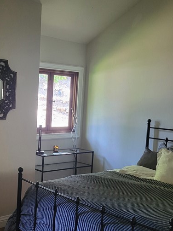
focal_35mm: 49
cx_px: 28
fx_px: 327
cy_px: 145
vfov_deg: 38.7
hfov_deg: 28.8
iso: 400
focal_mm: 5
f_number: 1.8
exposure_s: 1/40
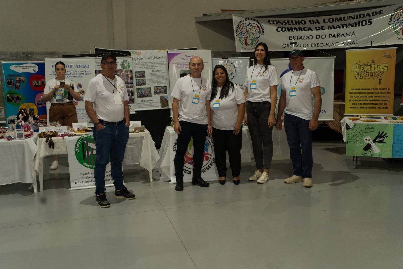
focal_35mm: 35
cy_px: 134
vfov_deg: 37.9
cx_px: 202
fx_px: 392
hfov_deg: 54.4
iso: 3200
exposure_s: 1/100
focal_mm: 35
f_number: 4
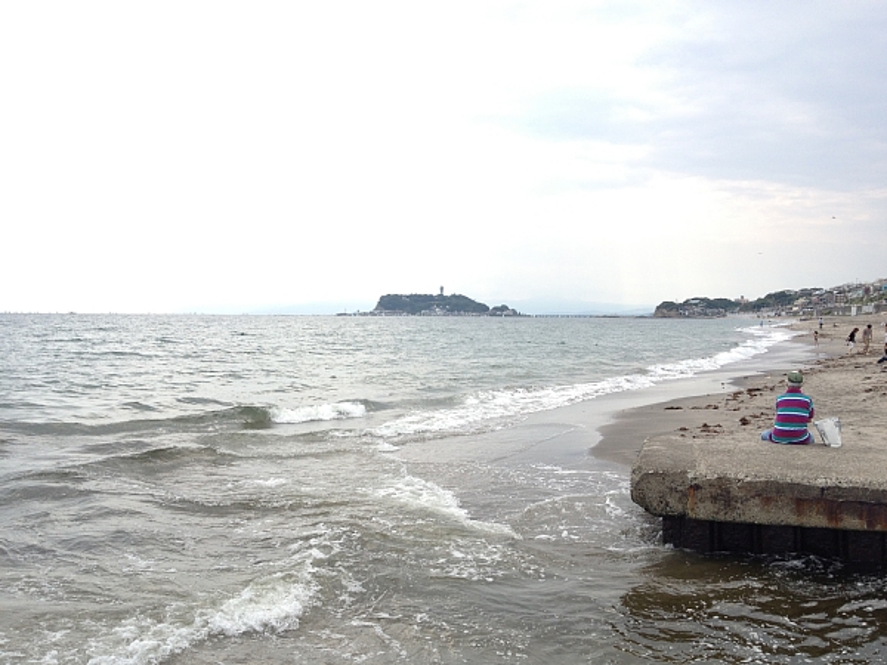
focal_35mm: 35
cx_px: 444
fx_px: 897
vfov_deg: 40.7
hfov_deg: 52.6
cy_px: 332
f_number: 2.4
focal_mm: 4.28
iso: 50
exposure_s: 1/876
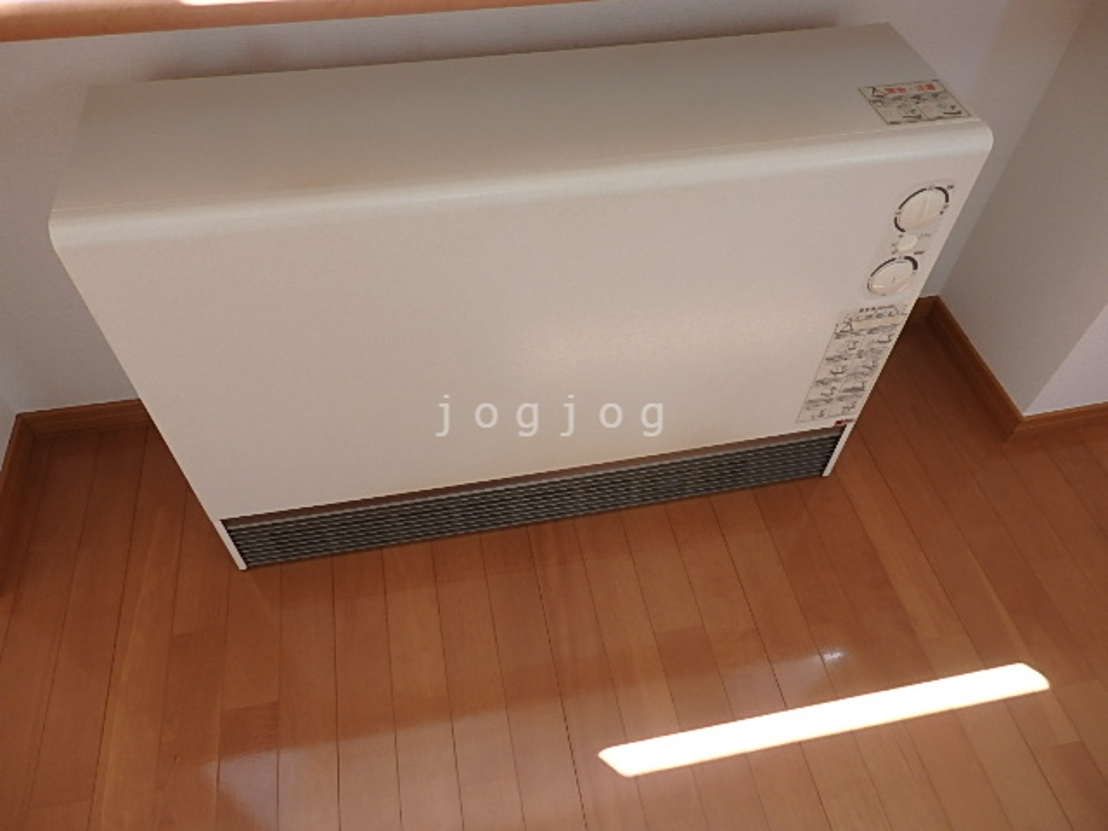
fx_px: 800
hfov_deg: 69.4
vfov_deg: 54.9
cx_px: 554
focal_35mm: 25
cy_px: 416
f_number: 3
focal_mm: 4.5
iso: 125
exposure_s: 1/80
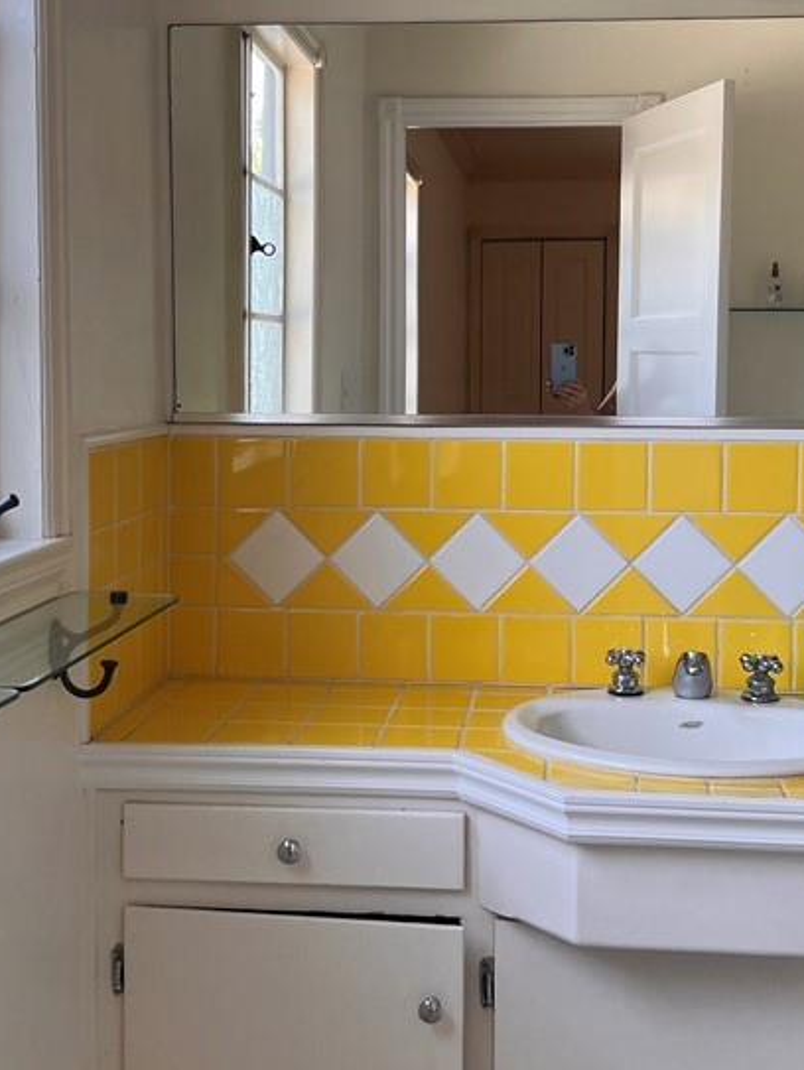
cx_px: 451
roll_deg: +0.5
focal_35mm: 49
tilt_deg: -6.1
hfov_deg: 29.7
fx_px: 1516
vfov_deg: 38.8
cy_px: 457
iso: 64
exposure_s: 1/170
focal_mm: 5.7
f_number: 1.5
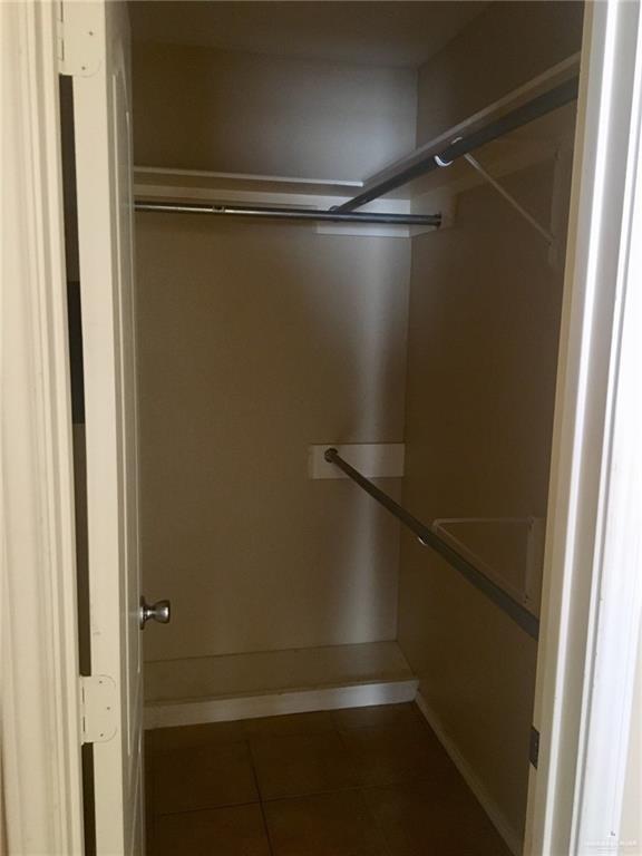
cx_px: 321
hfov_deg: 48.2
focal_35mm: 29
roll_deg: +0.1
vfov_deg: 61.7
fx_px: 717
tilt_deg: -8.6
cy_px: 428
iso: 250
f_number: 2.2
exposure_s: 1/30
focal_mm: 4.15
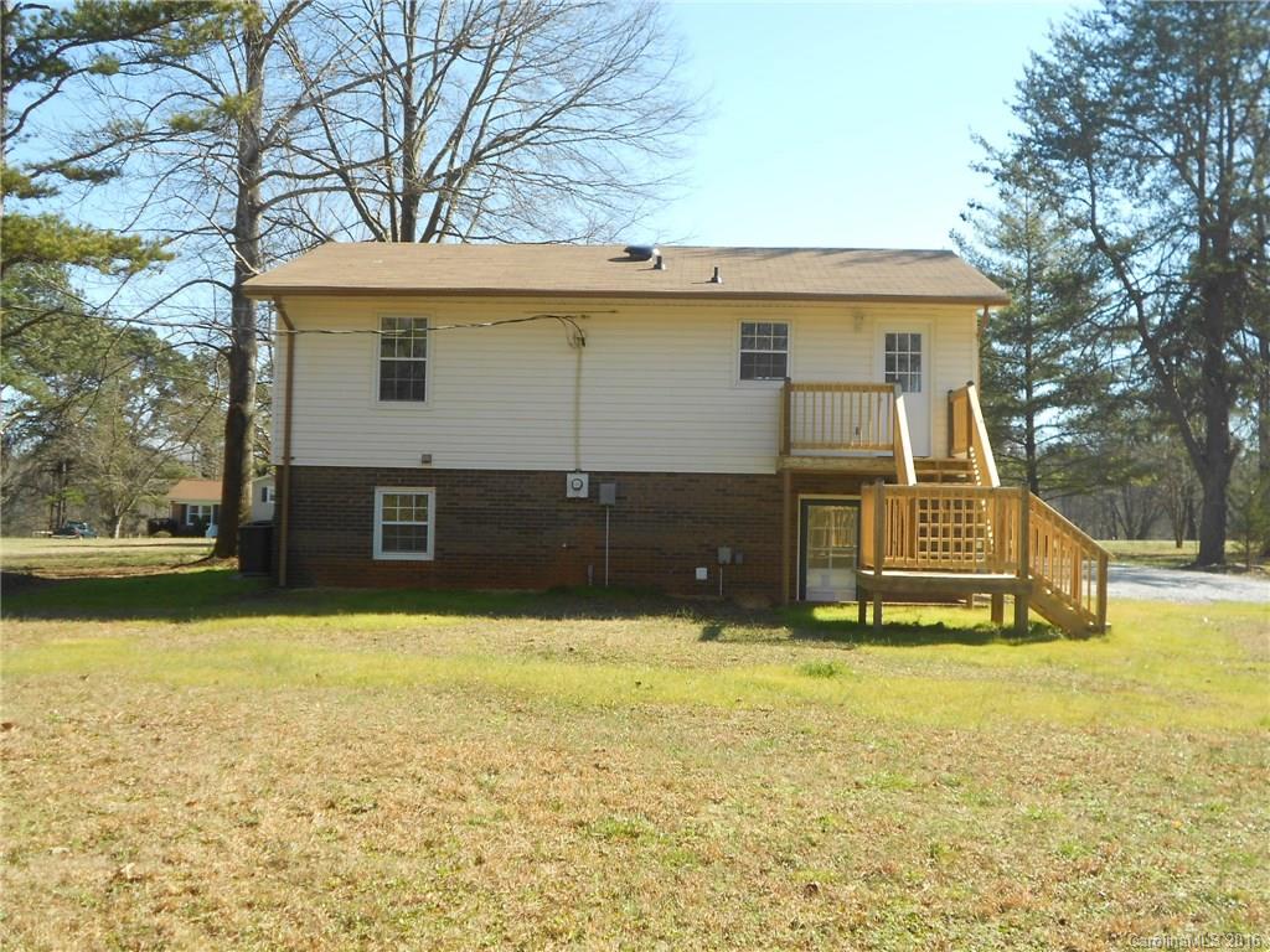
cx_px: 635
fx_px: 1357
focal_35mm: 37
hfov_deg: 50.1
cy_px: 476
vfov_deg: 38.7
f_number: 3.9
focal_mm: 6.7
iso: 80
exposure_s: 1/250
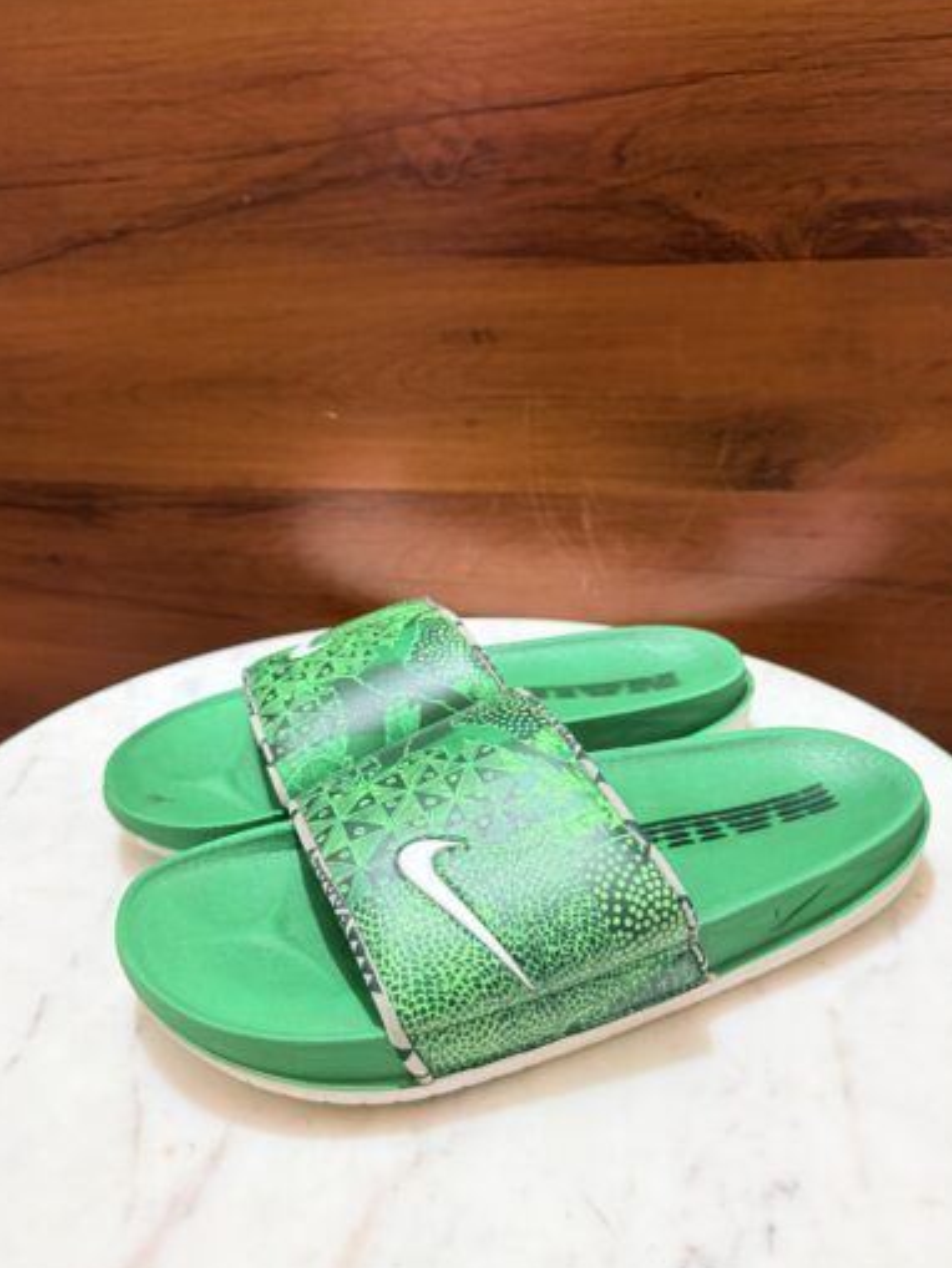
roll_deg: +1.5
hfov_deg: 51.4
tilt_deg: -25.4
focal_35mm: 27
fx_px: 990
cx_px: 483
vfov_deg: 65.2
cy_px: 681
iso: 500
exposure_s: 1/50
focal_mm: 6.76
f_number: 1.78
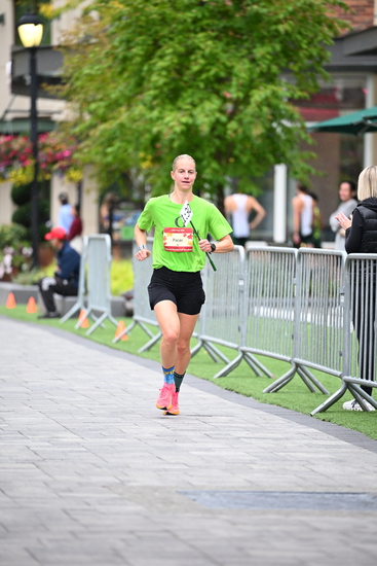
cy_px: 283
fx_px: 3139
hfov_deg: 6.9
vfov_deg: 10.3
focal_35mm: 200
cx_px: 188
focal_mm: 200
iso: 1250
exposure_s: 1/1250
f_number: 2.8
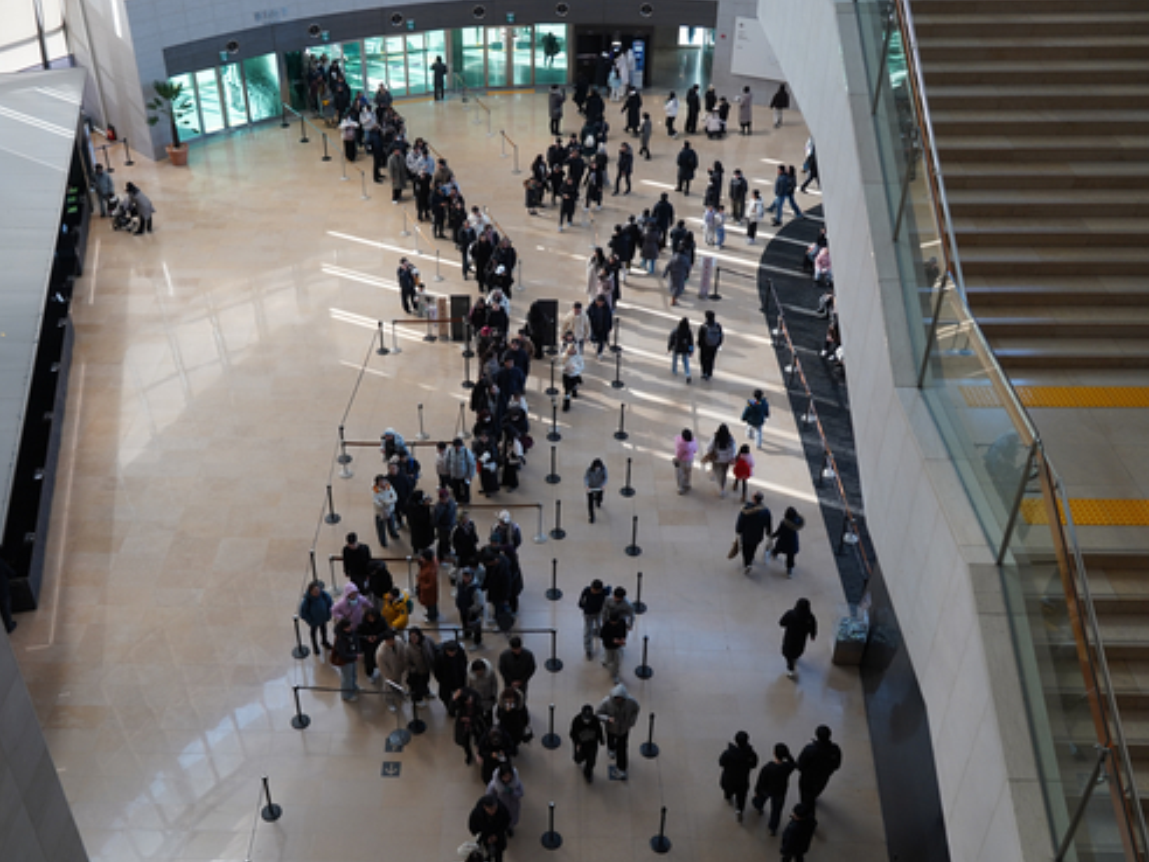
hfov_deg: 52.5
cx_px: 504
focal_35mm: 35
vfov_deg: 40.7
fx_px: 1162
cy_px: 433
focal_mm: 32
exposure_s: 1/160
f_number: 4
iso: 500
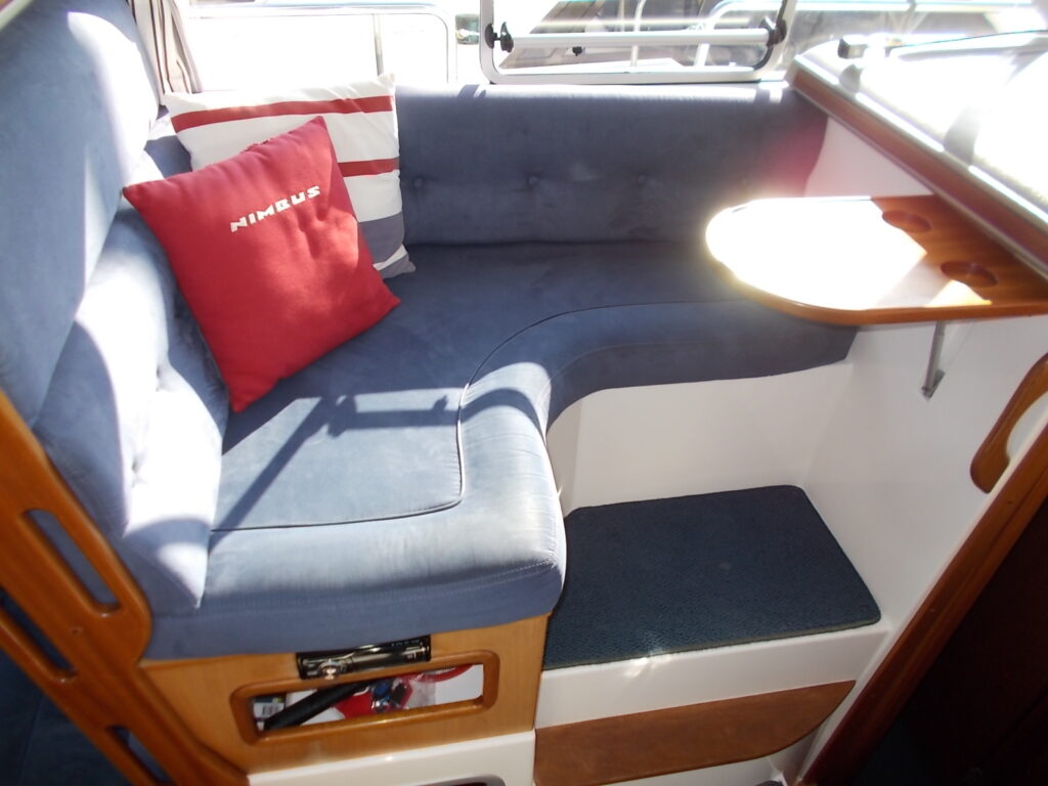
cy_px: 393
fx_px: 787
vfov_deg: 53.1
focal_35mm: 26
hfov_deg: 67.3
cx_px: 524
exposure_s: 1/160
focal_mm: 4.6
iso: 80
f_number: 3.2
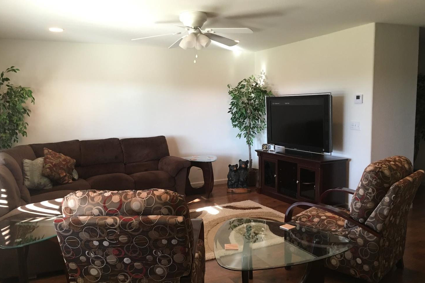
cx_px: 211
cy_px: 149
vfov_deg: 42.3
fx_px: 366
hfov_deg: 60.3
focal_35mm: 31
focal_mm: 4.15
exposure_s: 1/15
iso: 64
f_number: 2.2
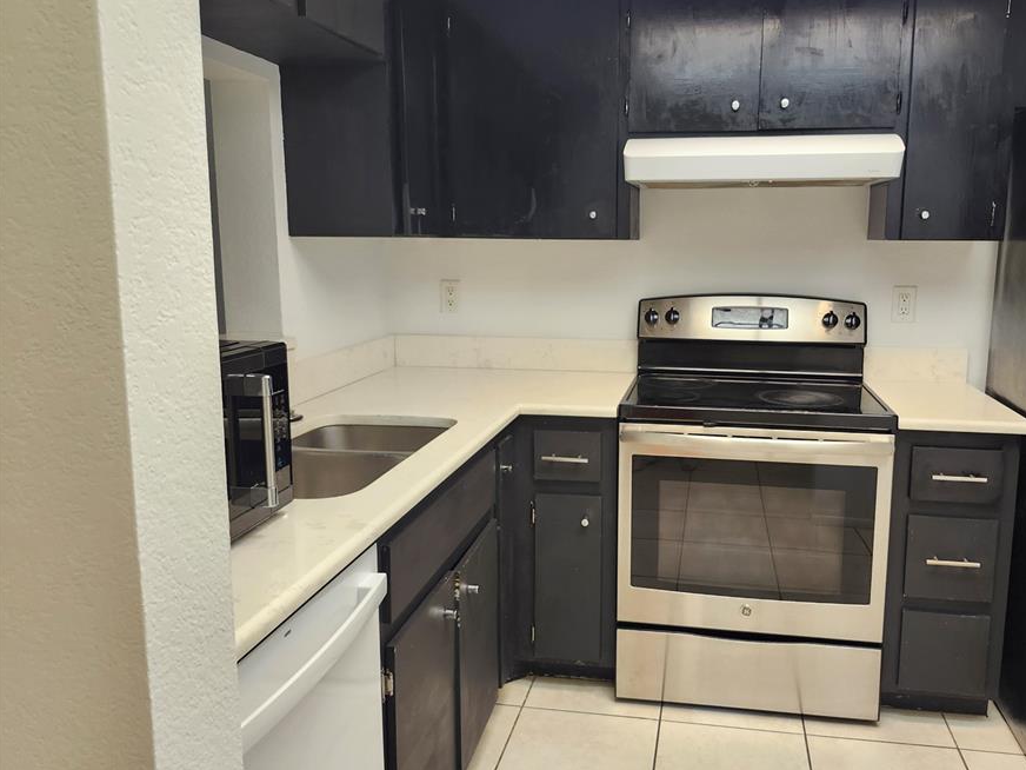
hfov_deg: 64.9
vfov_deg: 51.3
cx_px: 599
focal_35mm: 27
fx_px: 800
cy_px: 358
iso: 250
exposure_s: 1/120
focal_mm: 5.54
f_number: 1.8
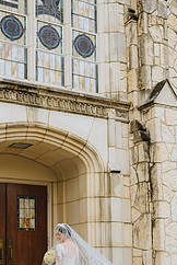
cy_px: 197
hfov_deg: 20.9
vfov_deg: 30.4
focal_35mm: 65
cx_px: 68
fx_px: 478
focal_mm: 35
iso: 50
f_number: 2.8
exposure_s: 1/800
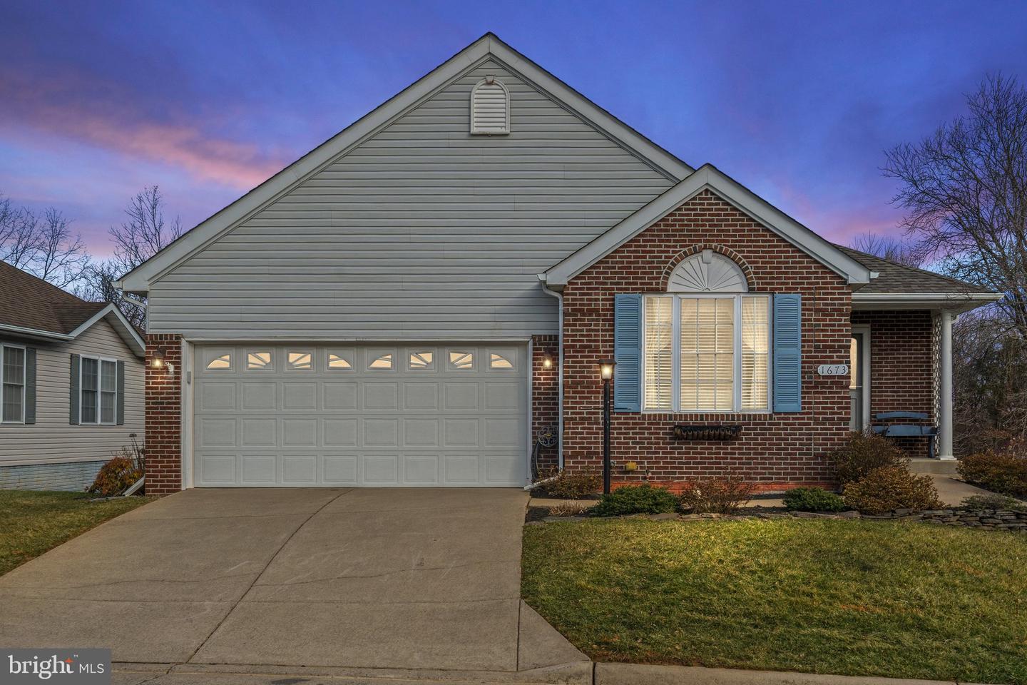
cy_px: 342
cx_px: 514
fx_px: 827
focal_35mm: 29
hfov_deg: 63.7
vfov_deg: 45.0
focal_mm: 29
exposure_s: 1/320
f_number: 11
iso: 200
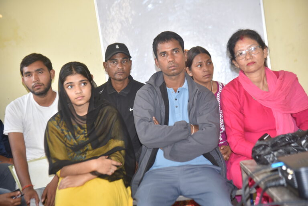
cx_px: 154
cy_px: 103
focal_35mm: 92
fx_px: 787
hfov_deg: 22.1
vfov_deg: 14.9
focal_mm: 92
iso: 320
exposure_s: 1/100
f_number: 4
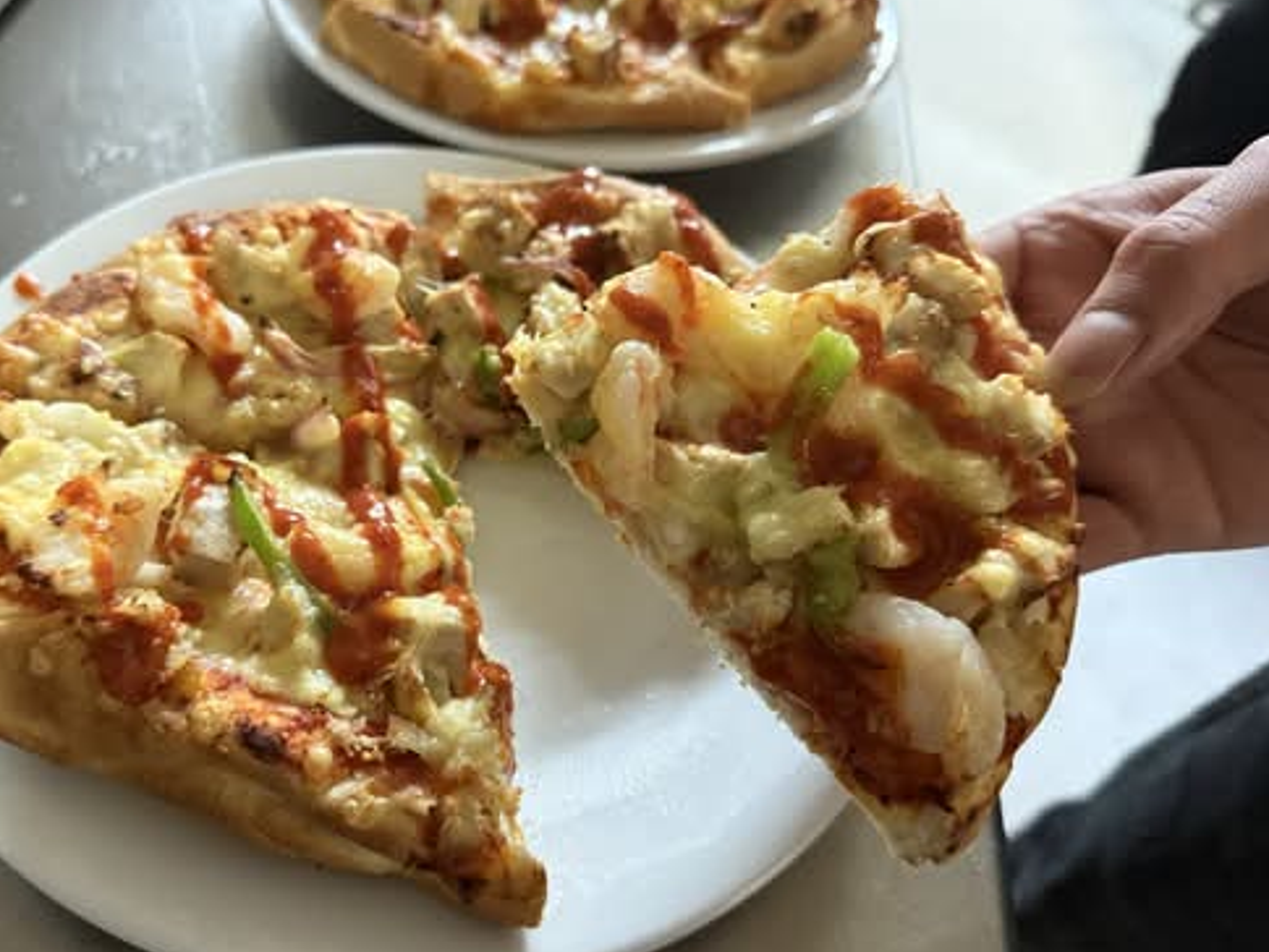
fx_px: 1063
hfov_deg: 61.2
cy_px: 450
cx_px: 513
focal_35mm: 29
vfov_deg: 48.2
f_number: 1.78
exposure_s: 1/50
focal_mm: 6.76
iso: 800
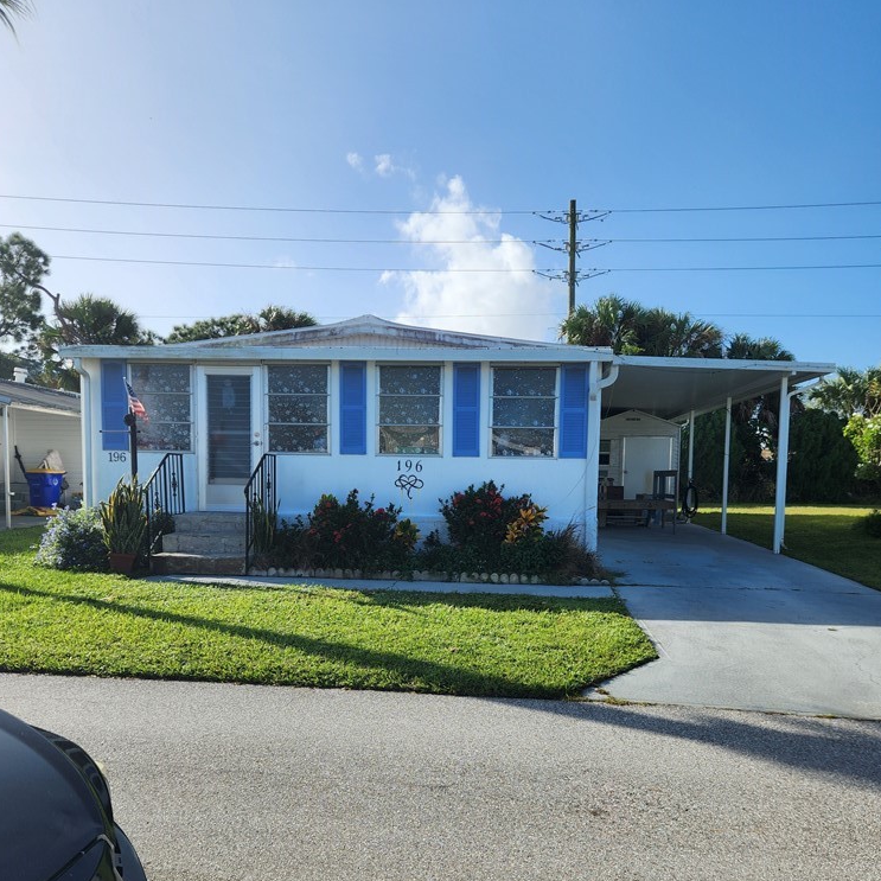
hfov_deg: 57.3
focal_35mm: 28
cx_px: 443
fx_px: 806
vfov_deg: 56.7
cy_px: 544
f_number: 1.8
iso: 20
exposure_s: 1/1910
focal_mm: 5.4
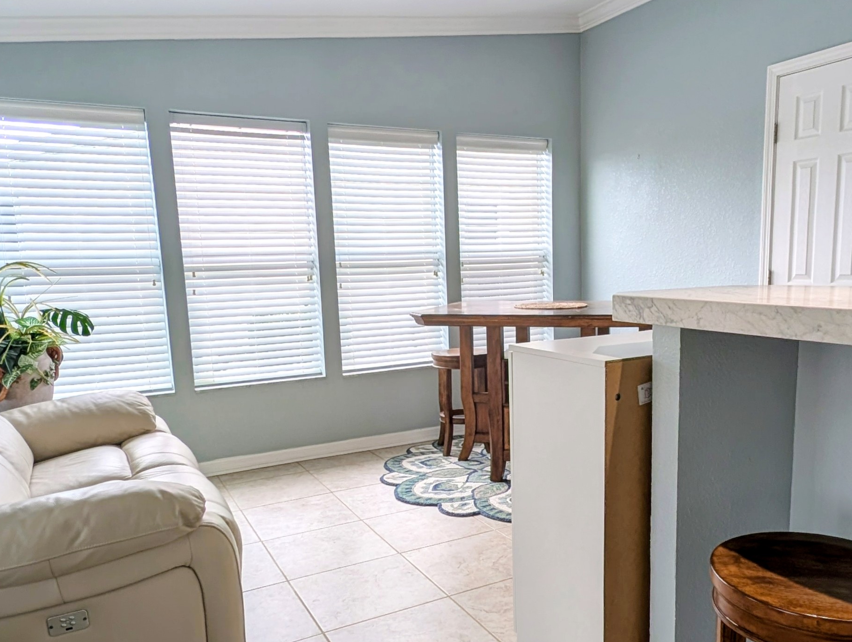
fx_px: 641
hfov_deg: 66.8
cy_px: 376
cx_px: 499
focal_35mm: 26
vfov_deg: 52.9
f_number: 1.95
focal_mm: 2.23
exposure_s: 1/120
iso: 57
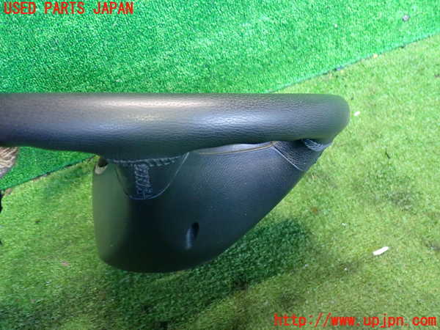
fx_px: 381
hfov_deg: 60.0
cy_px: 165
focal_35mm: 30
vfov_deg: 46.8
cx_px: 220
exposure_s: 1/30
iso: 640
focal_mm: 5.4
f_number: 2.3
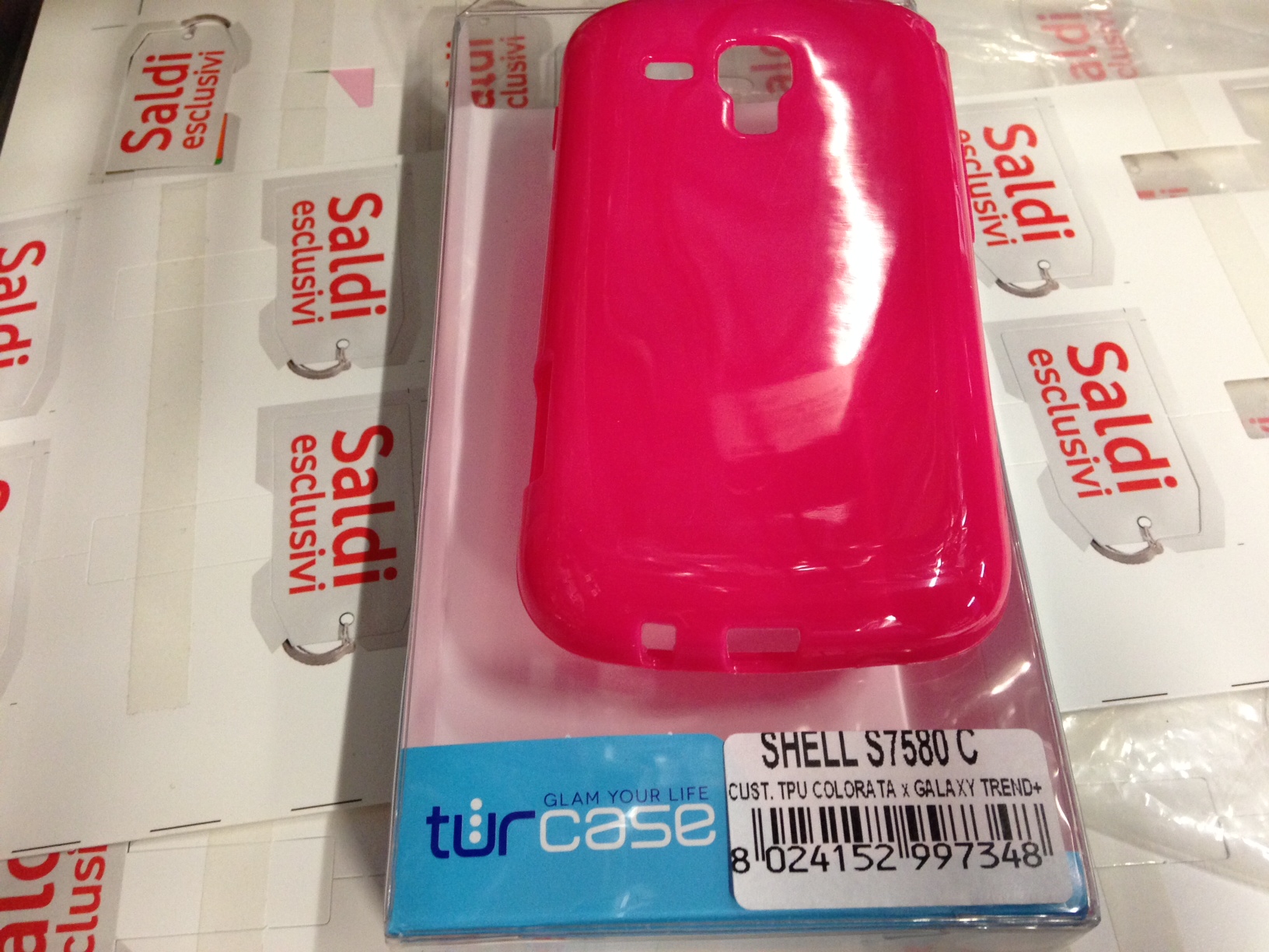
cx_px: 634
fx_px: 1210
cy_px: 476
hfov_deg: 55.4
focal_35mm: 33
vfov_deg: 42.9
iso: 200
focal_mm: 4.12
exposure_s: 1/20
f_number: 2.4
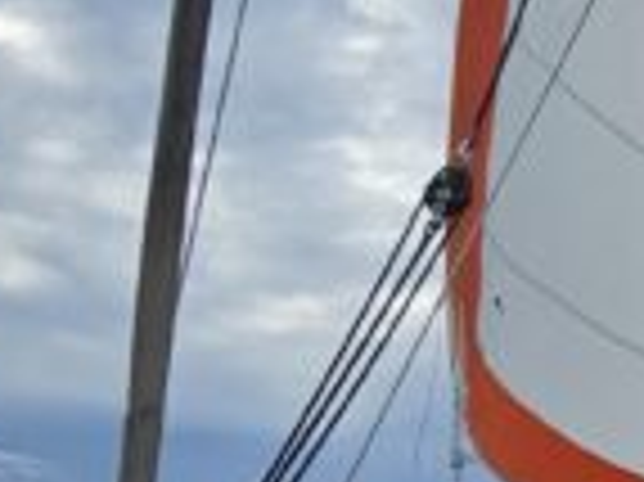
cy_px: 135
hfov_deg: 23.0
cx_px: 941
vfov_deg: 20.9
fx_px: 1301
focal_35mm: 70
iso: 50
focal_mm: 2.2
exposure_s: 1/3589
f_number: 2.2
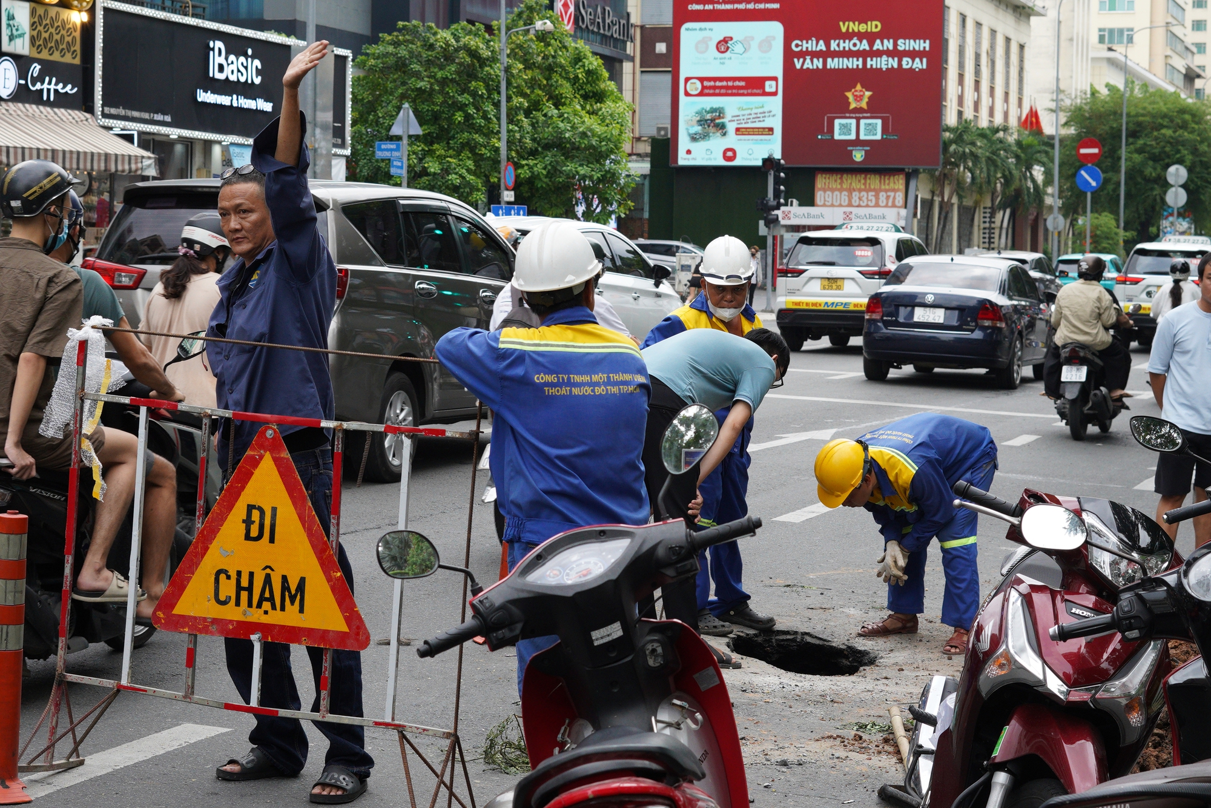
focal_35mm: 75
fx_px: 2523
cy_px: 404
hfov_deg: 27.0
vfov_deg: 18.2
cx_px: 606
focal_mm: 50
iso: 1000
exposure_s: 1/200
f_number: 6.3
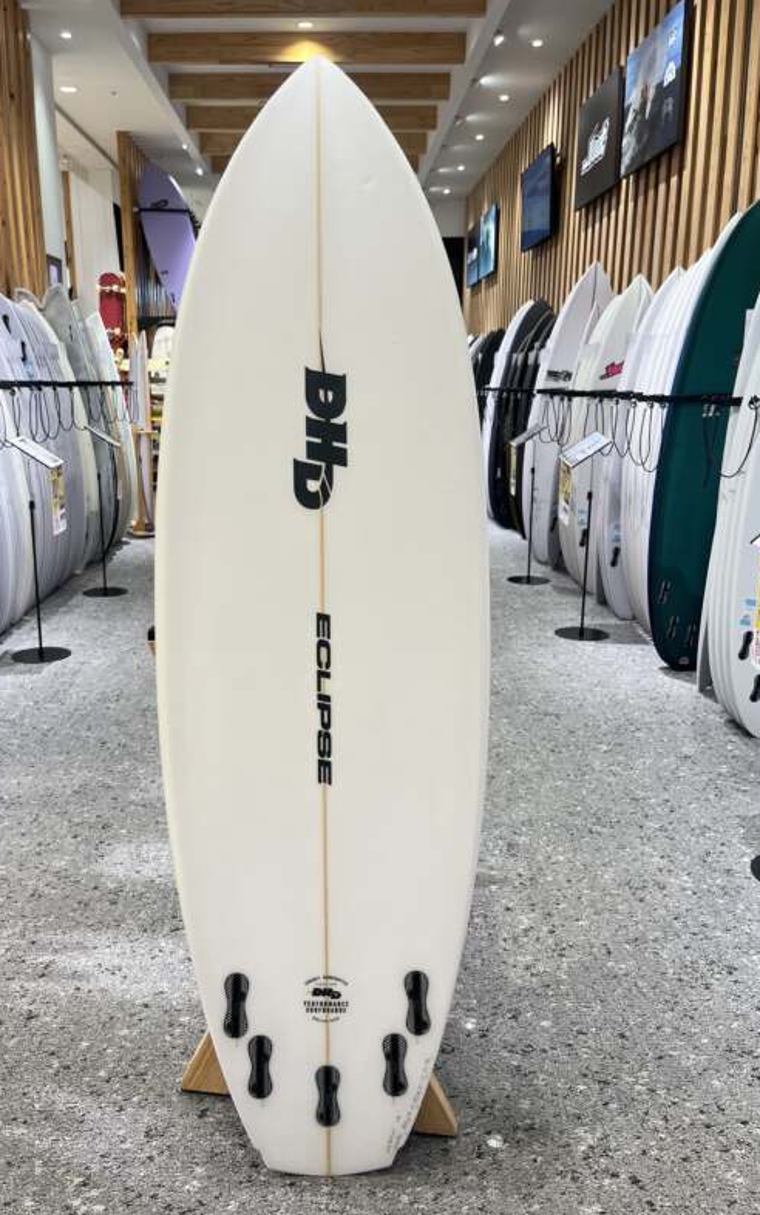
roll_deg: +0.3
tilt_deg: -14.4
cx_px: 324
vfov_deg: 66.5
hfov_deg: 44.4
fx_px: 928
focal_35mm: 28
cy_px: 616
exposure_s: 1/60
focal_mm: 5.1
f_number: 1.6
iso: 80
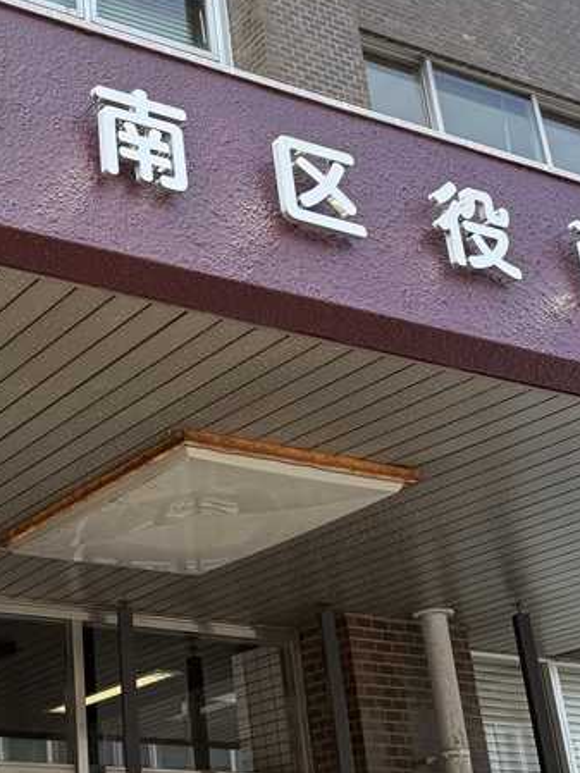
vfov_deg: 31.3
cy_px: 219
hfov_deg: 23.3
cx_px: 40
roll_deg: +1.9
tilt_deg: +28.5
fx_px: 1362
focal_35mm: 61
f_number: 1.78
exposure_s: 1/1653
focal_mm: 6.76
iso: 100
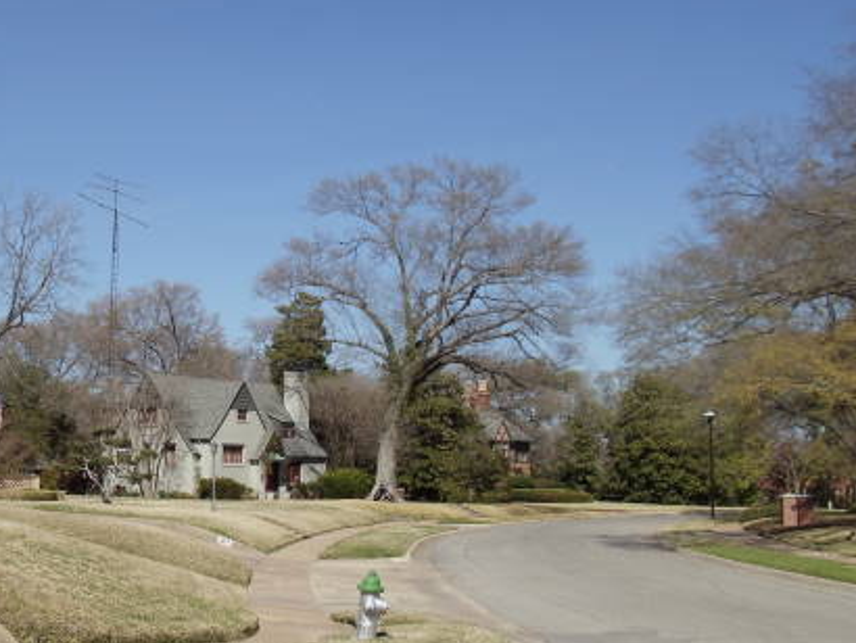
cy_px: 376
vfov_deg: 18.9
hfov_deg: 24.7
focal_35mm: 78
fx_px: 1930
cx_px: 190
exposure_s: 1/250
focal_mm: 6.81
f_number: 7.5
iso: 80
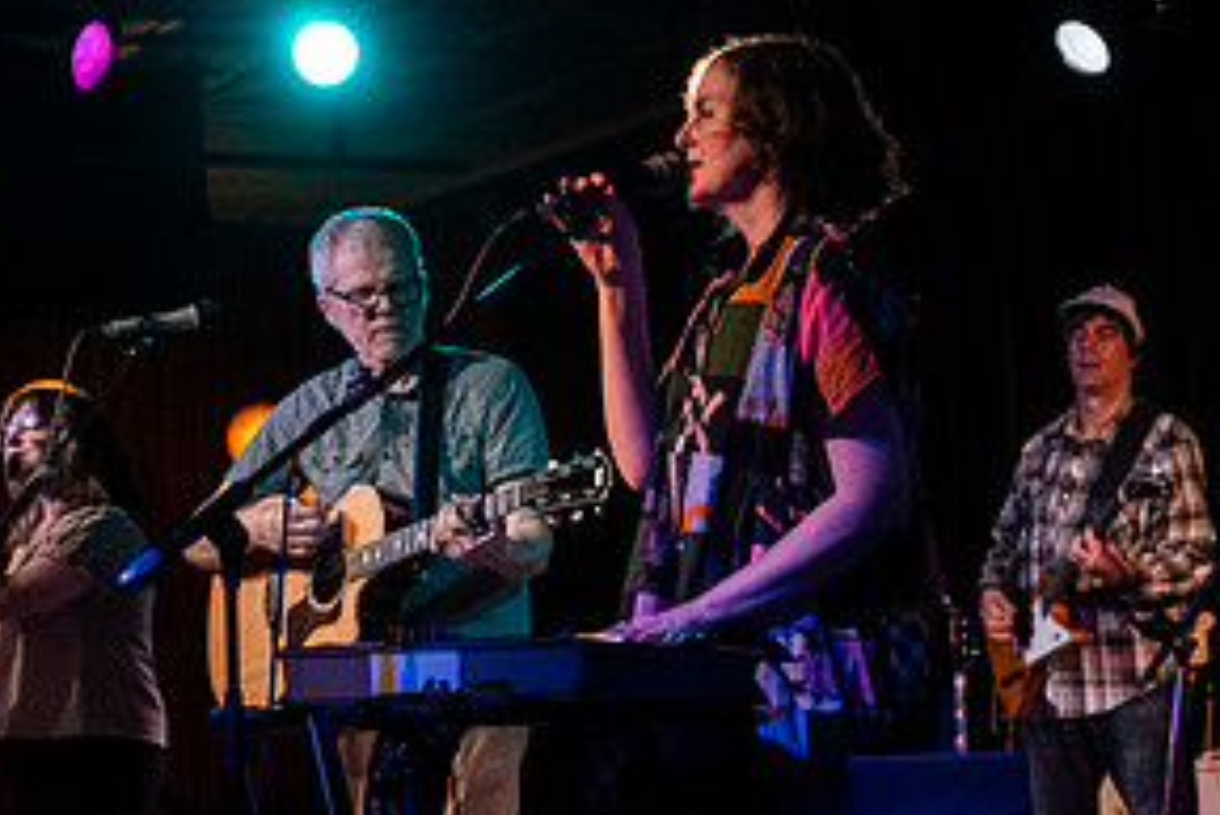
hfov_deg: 17.5
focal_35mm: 116
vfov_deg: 11.8
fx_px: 3933
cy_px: 446
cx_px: 990
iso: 2000
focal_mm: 56
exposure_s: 1/125
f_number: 3.2
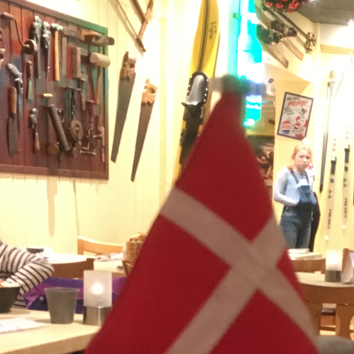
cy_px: 351
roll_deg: -3.7
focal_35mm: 83
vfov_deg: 20.3
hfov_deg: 19.9
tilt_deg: -8.4
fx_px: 960
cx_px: 399
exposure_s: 1/17
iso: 400
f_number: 2.2
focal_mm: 4.15
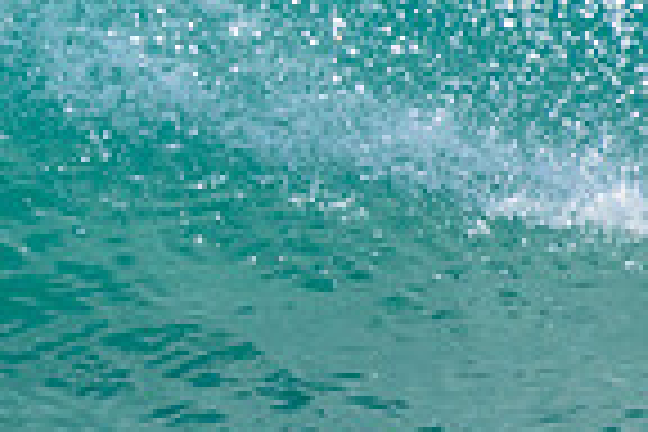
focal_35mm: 4023
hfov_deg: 0.5
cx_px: -639
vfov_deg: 0.3
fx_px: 72408
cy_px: -74
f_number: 11
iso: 2000
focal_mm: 1000
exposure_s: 1/2000
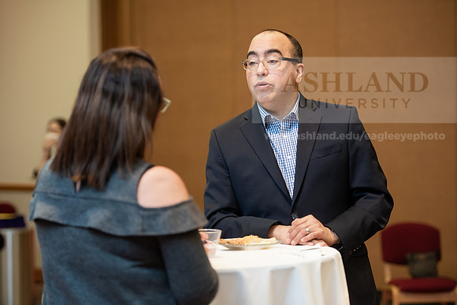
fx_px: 1295
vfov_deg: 13.4
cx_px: 228
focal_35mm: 102
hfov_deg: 20.0
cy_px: 152
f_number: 3.2
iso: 1600
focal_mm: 102
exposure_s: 1/200
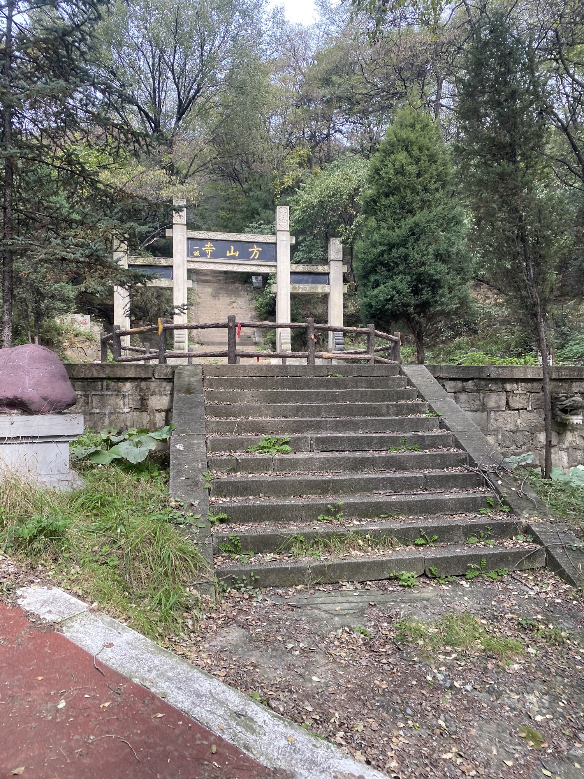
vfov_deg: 67.3
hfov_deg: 53.1
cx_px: 292
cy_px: 390
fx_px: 585
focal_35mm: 26
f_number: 1.8
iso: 32
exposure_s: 1/334
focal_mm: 4.25
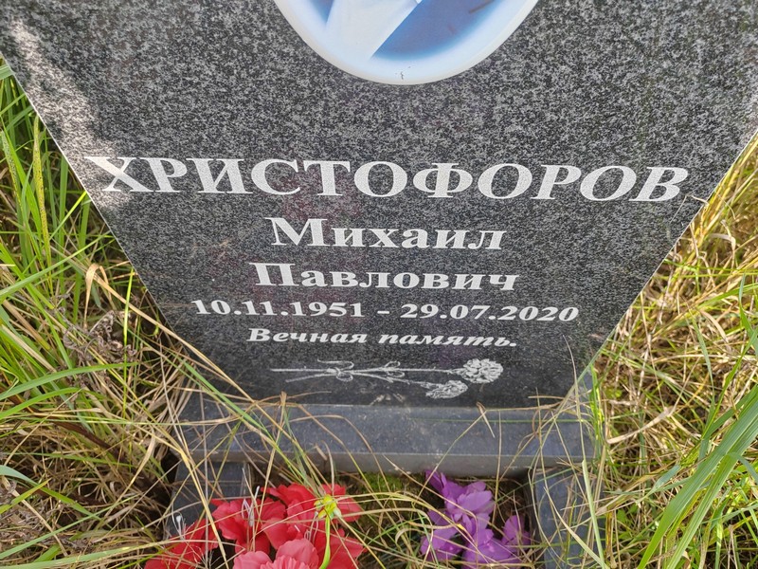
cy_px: 284
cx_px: 379
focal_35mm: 27
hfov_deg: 65.3
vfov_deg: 51.4
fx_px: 591
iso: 100
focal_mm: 5.52
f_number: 1.9
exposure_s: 1/340
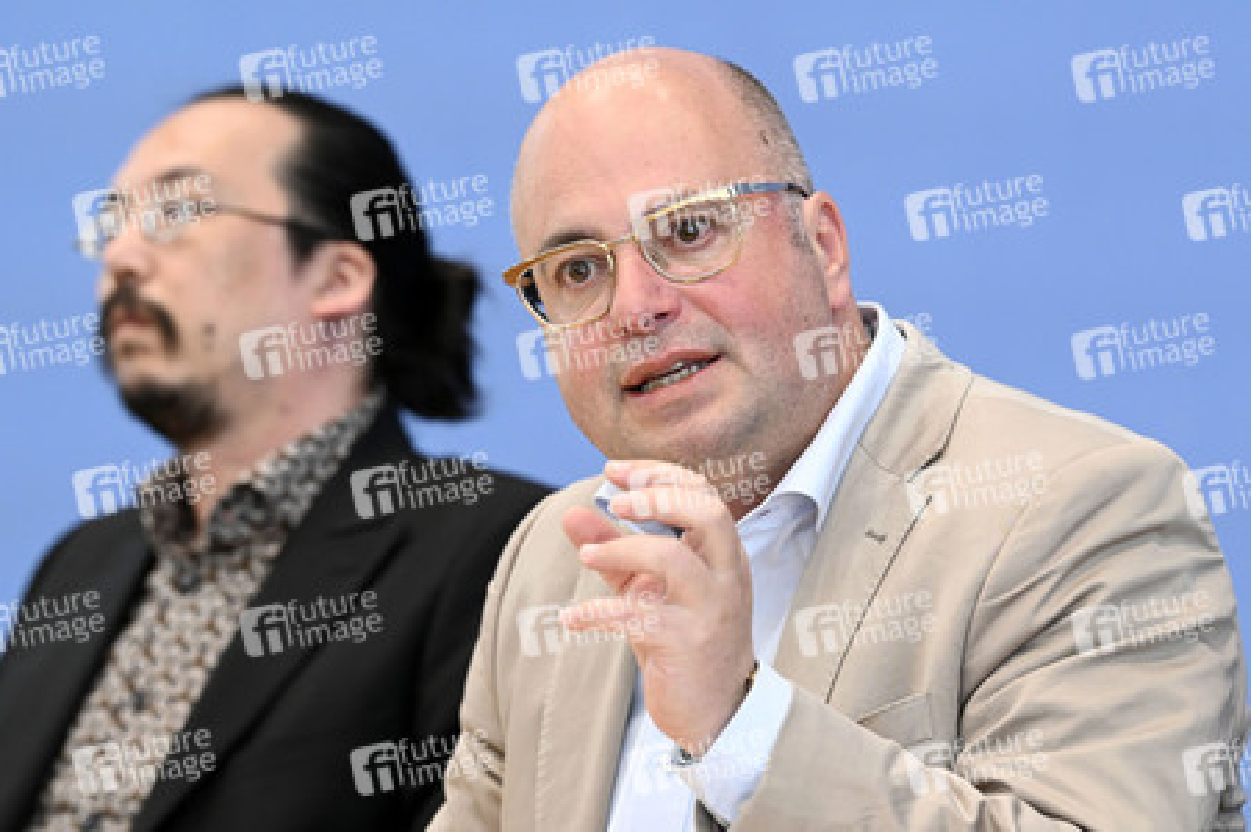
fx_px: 6250
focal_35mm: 180
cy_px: 416
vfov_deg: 7.6
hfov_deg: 11.4
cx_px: 626
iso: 3200
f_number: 5.6
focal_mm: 180
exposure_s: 1/500
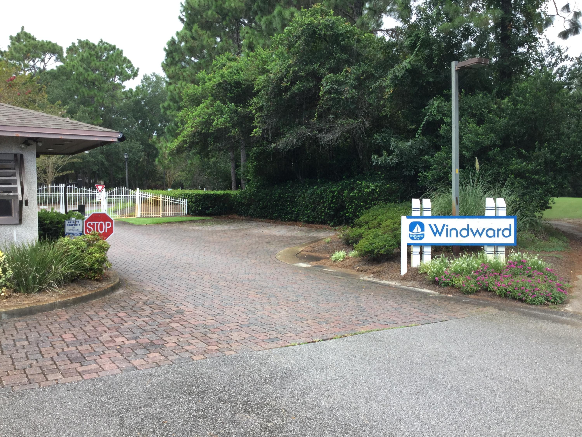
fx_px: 521
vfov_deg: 45.4
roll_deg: -0.7
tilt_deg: -4.6
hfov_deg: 58.4
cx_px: 291
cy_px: 218
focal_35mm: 31
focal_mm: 3.3
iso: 25
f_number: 2.4
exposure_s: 1/146
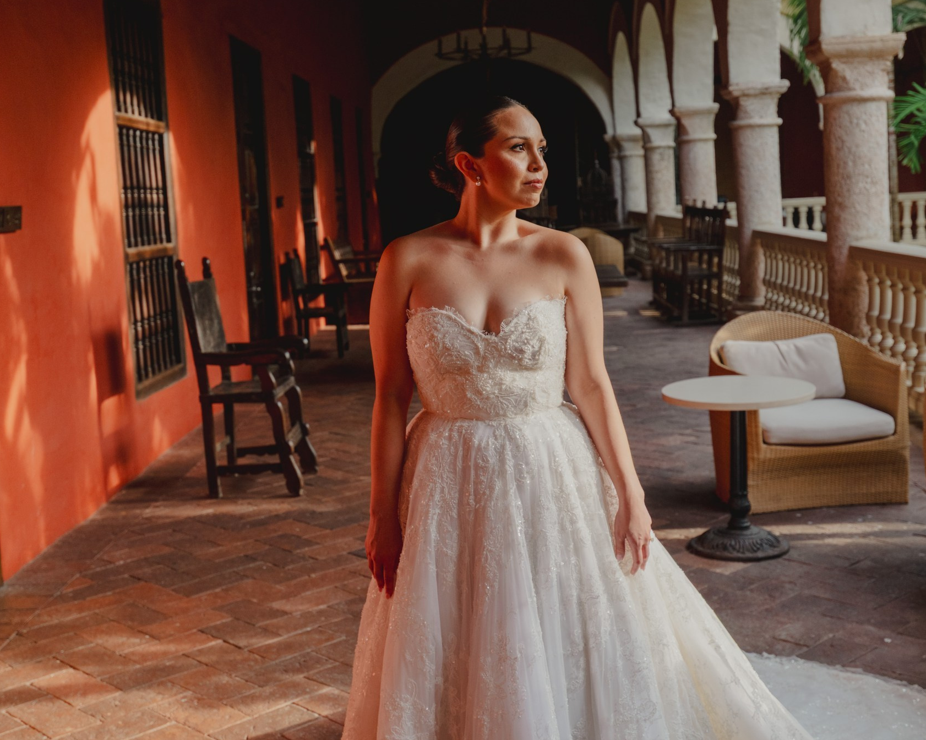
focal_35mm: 50
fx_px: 1370
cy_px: 310
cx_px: 463
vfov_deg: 30.2
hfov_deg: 37.3
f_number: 4.5
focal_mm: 35
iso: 400
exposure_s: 1/200
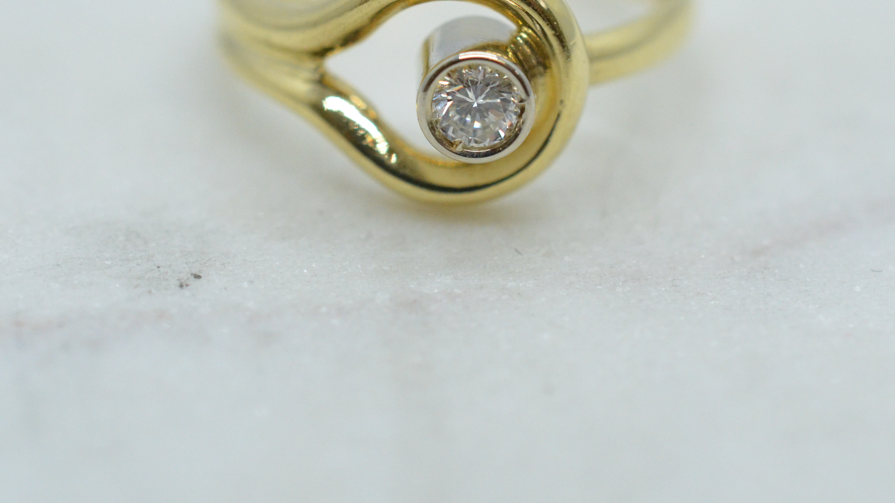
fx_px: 2397
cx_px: 453
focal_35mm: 101
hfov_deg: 21.1
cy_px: 71
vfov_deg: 11.9
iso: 2500
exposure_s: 1/1000
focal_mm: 40
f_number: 6.3
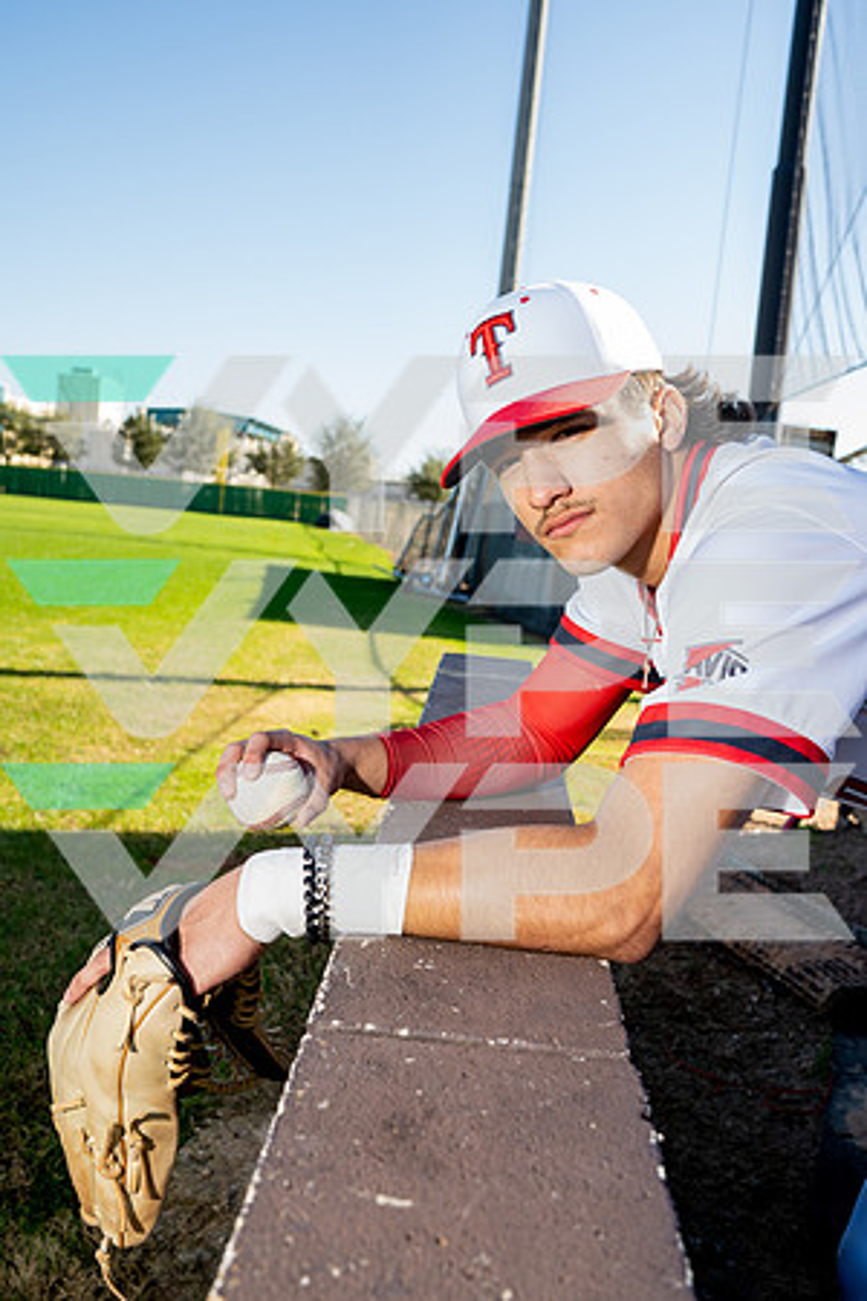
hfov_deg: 37.9
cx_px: 434
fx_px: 1264
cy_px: 650
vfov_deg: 54.4
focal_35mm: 35
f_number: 5.6
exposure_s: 1/250
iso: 200
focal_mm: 35
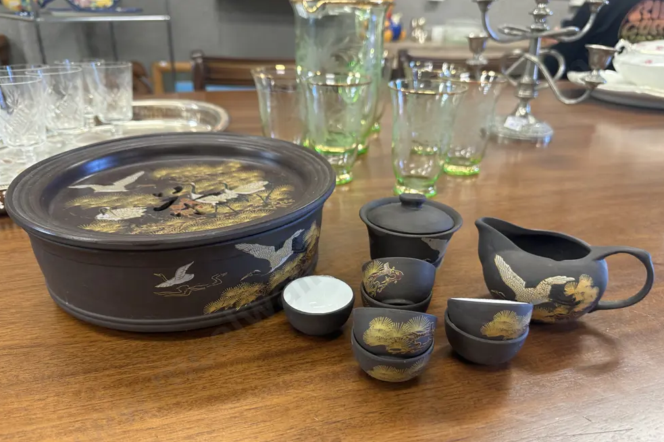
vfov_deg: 49.3
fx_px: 479
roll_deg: -1.1
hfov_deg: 69.4
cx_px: 331
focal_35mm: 26
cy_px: 258
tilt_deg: -26.8
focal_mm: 6.86
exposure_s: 1/50
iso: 160
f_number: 1.78
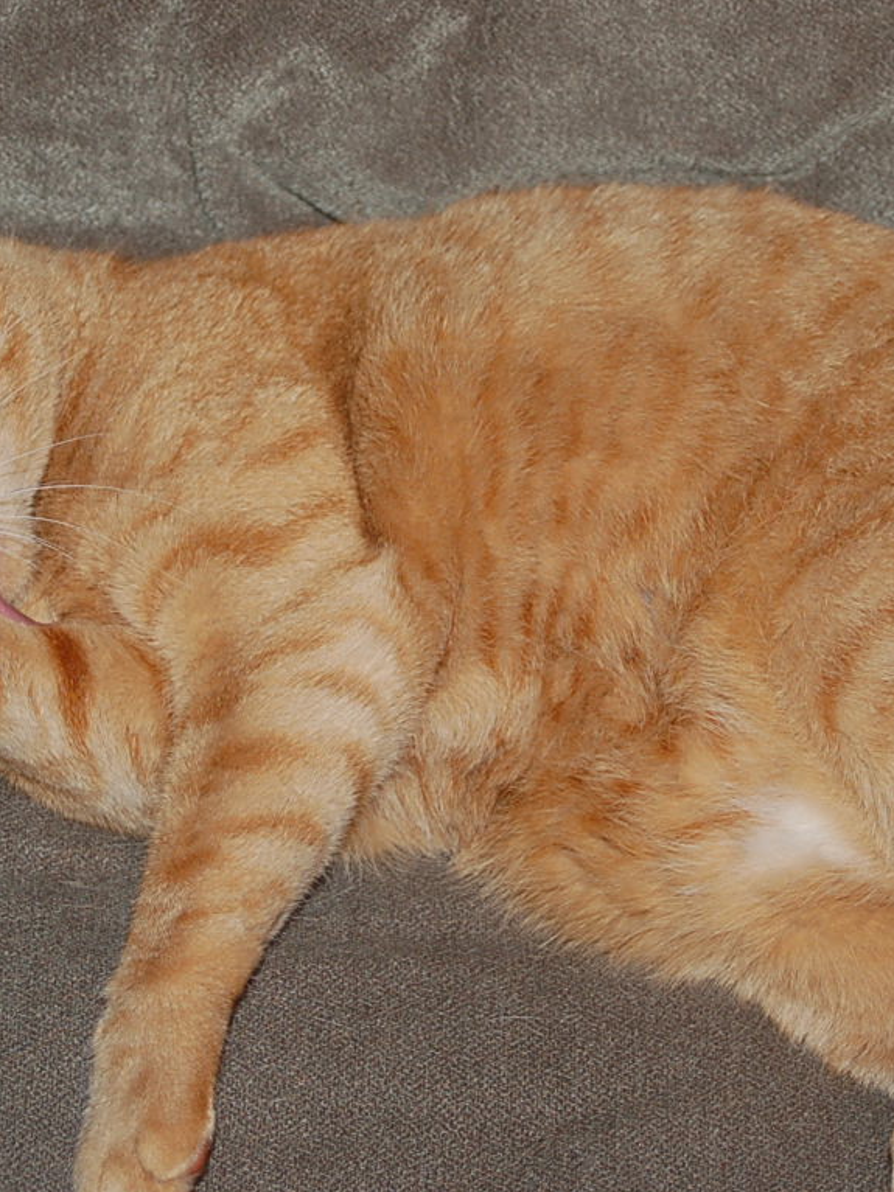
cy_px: 417
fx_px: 5063
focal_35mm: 147
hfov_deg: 10.1
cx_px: 347
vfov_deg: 13.4
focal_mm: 52
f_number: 4.2
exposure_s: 1/60
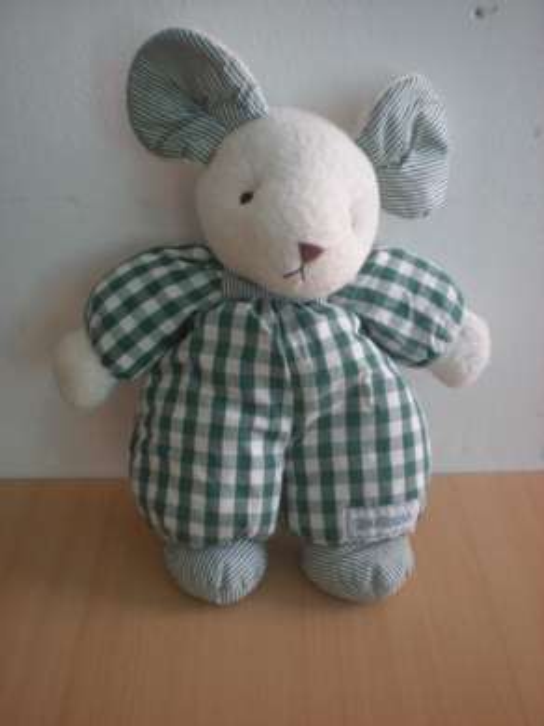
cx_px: 272
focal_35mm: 38
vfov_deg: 49.0
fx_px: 797
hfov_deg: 37.7
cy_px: 363
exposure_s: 1/60.3
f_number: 3.1
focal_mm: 6.3
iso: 166
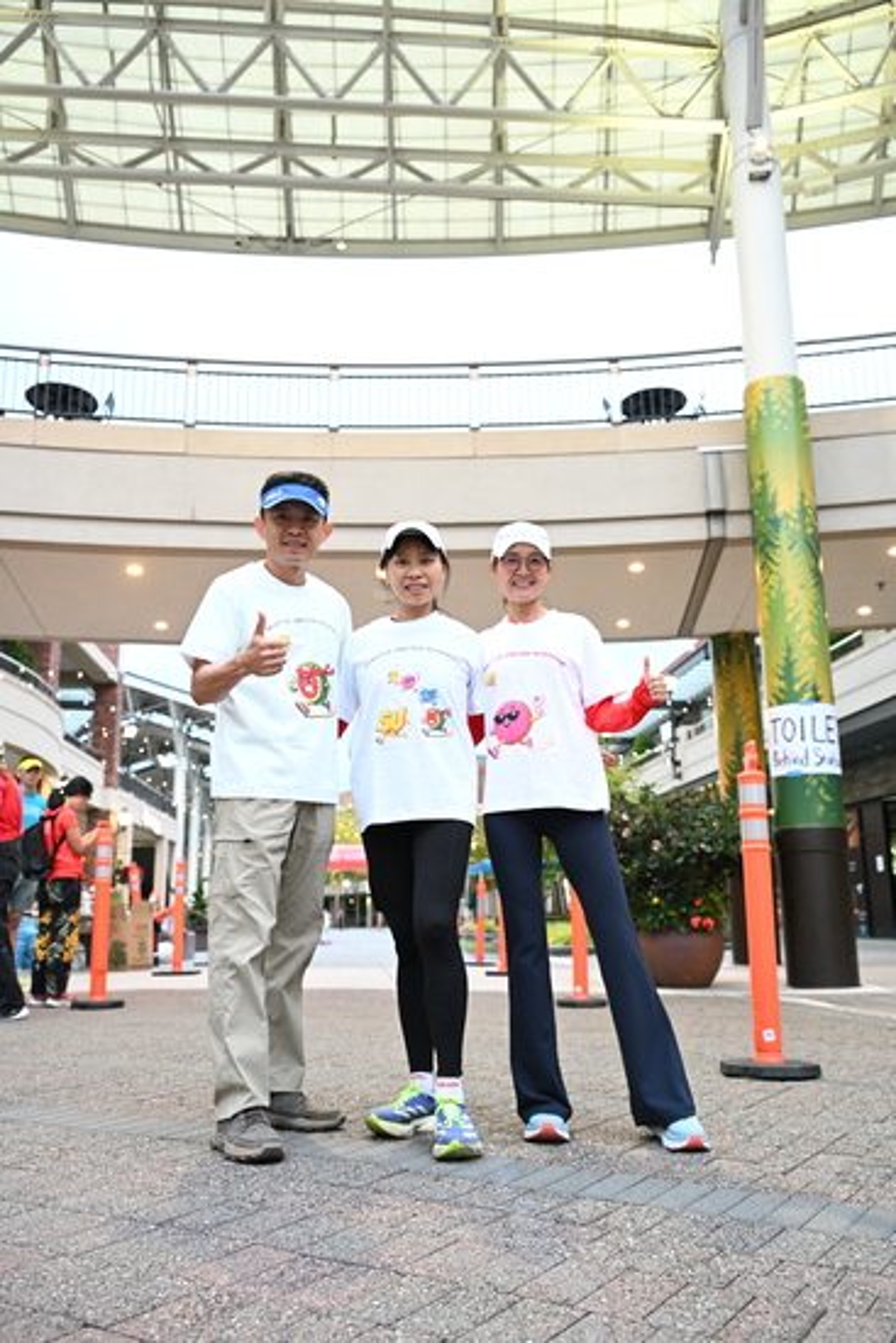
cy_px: 672
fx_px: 1082
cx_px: 448
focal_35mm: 29
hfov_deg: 45.0
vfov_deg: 63.6
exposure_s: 1/250
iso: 6400
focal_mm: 29
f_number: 4
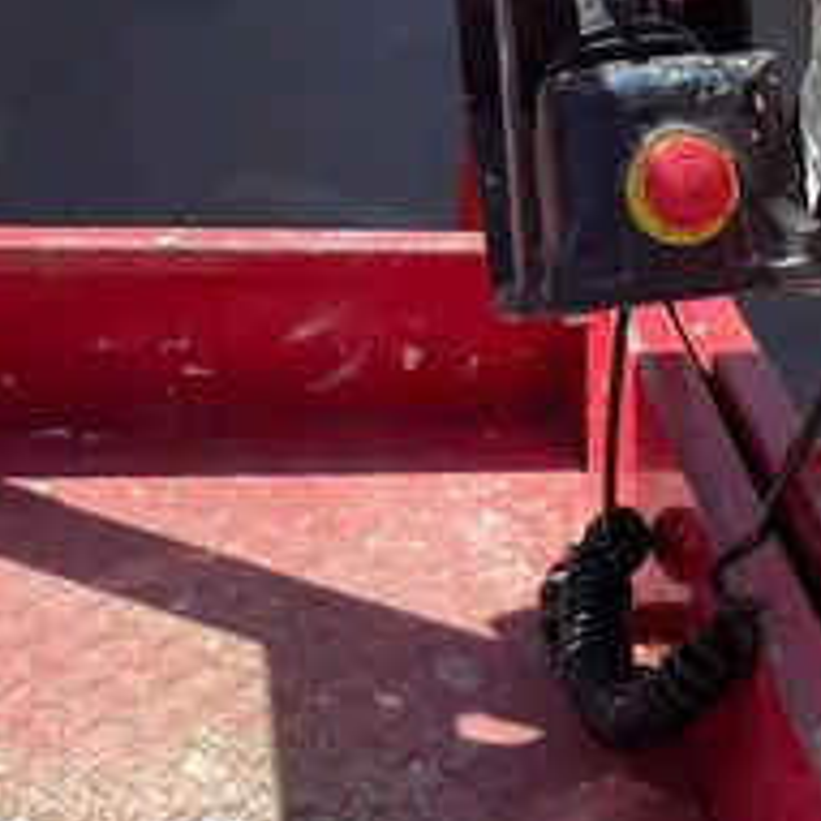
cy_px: 88
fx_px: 2361
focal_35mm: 88
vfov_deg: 19.4
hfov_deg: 19.7
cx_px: 490
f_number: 1.6
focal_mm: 4.2
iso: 32
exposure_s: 1/1595
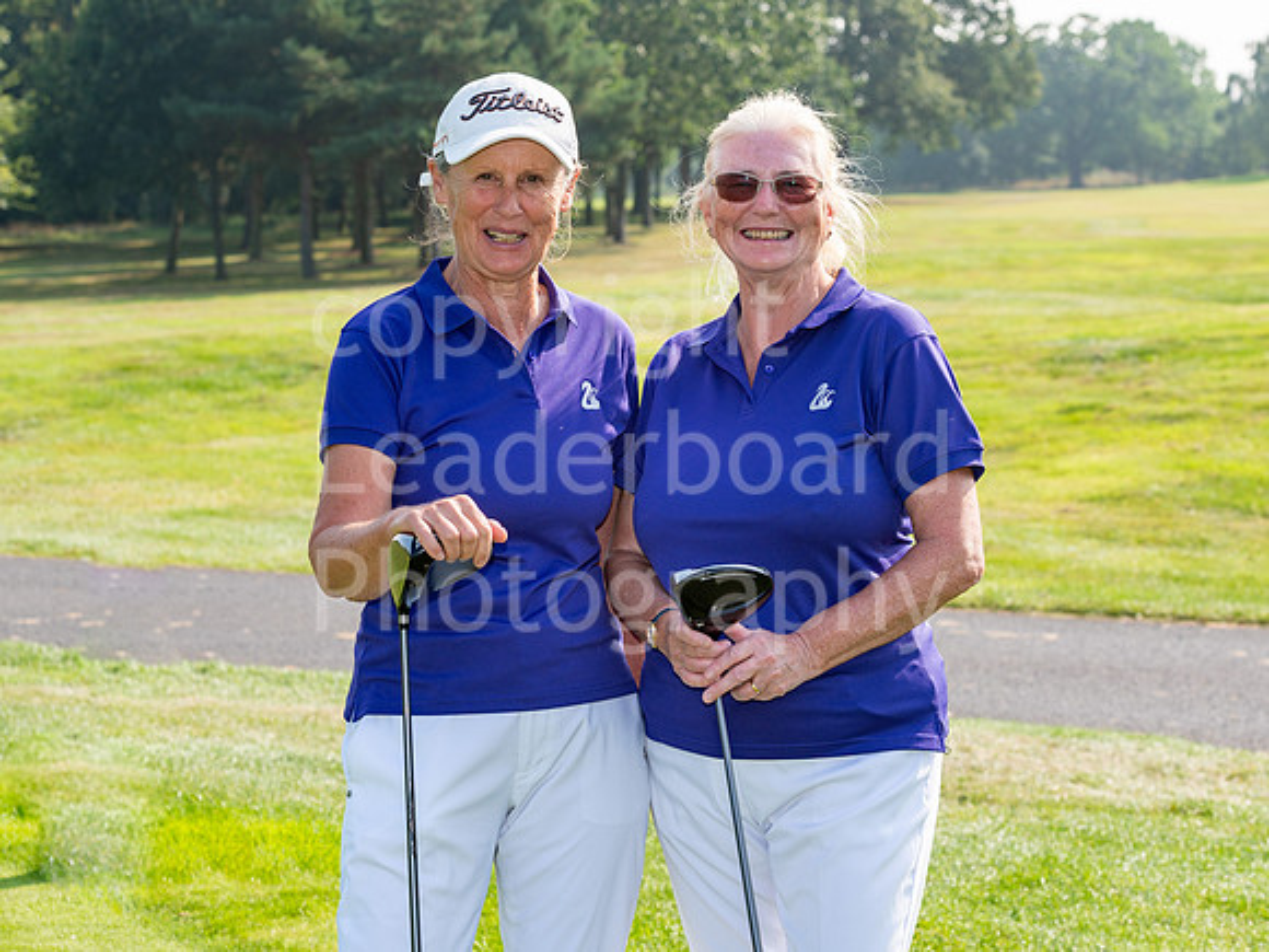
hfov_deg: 19.0
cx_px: 730
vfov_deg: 14.3
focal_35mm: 103
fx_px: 3788
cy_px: 398
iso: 100
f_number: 8
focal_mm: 82
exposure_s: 1/200
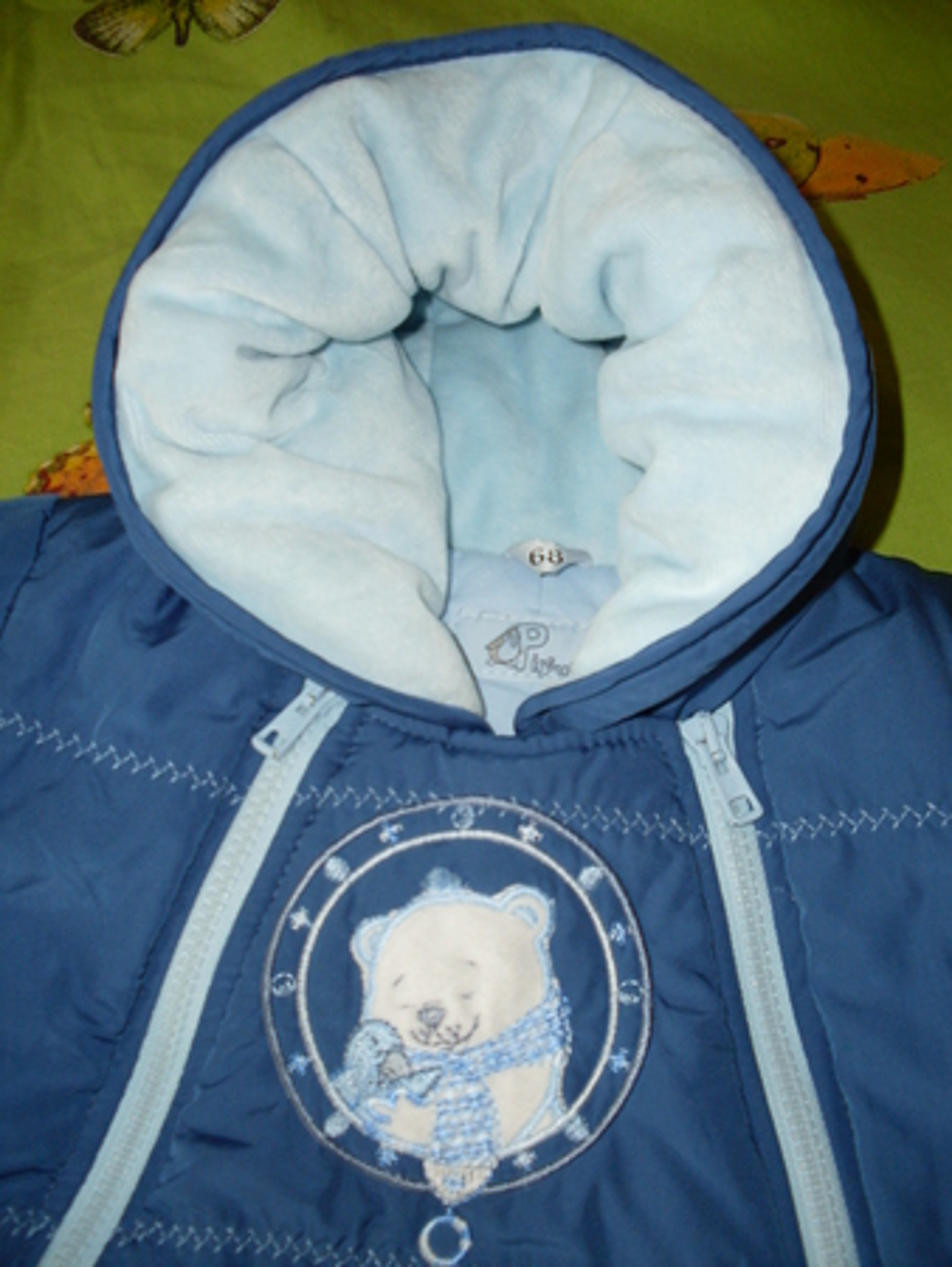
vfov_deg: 49.0
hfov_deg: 37.8
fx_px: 1392
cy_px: 634
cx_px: 476
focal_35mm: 38
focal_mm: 6.3
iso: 100
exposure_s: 1/45
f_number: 2.8
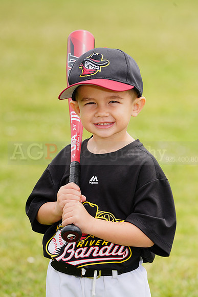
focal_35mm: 291
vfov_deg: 7.1
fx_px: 2399
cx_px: 99
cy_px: 148
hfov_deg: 4.7
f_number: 8
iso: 100
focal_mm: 291
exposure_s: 1/250
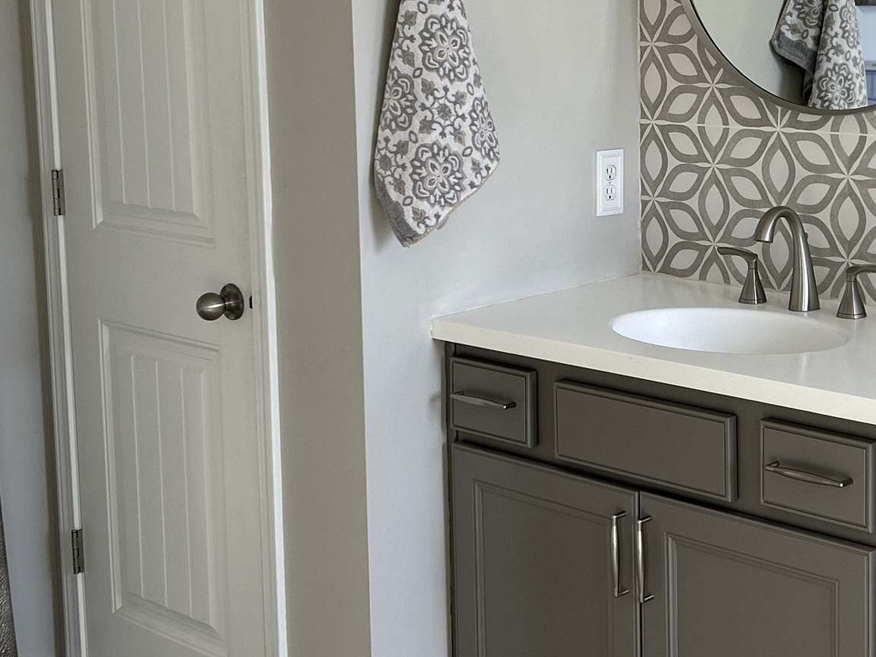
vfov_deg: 21.2
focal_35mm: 69
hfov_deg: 28.0
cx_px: 558
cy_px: 194
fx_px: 1746
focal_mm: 5.7
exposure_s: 1/121
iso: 50
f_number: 1.5
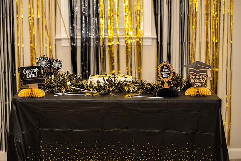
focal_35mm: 102
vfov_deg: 13.4
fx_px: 685
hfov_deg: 19.9
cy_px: 80
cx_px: 120
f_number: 3.5
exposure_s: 1/160
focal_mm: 101
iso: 800
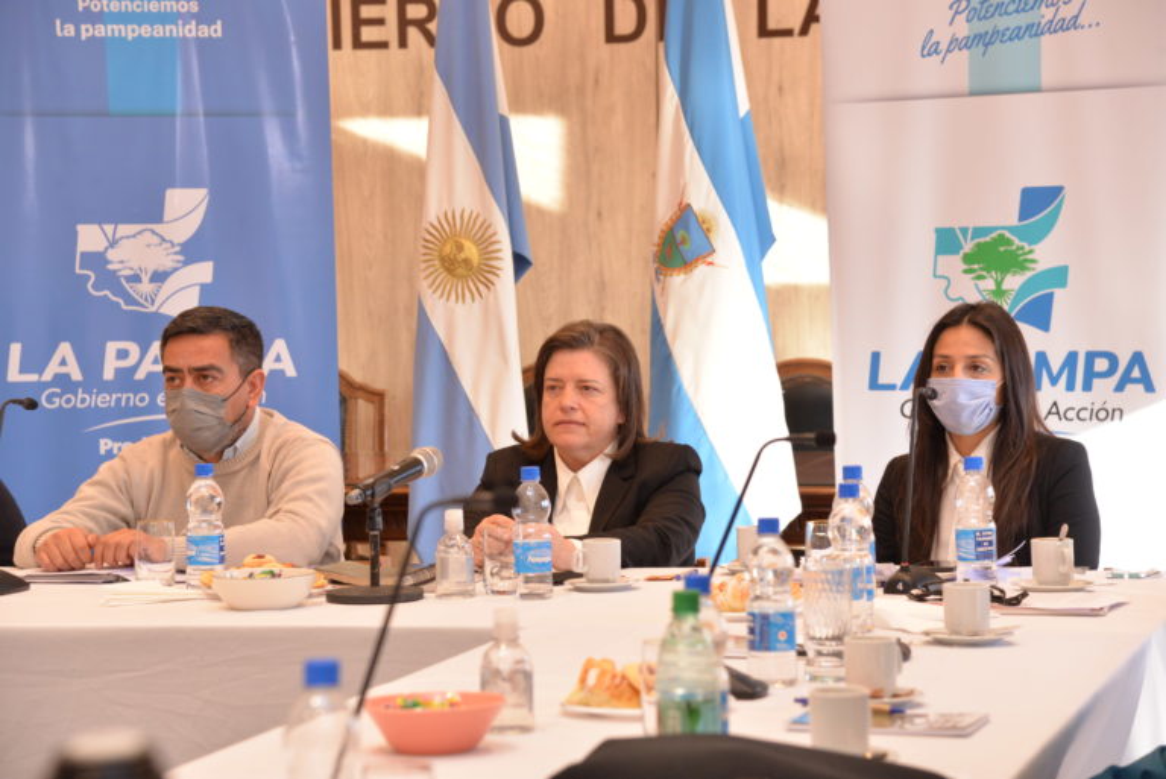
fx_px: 3403
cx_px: 583
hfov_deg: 19.4
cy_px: 390
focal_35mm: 105
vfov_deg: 13.1
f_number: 5.6
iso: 2500
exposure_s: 1/200
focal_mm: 105
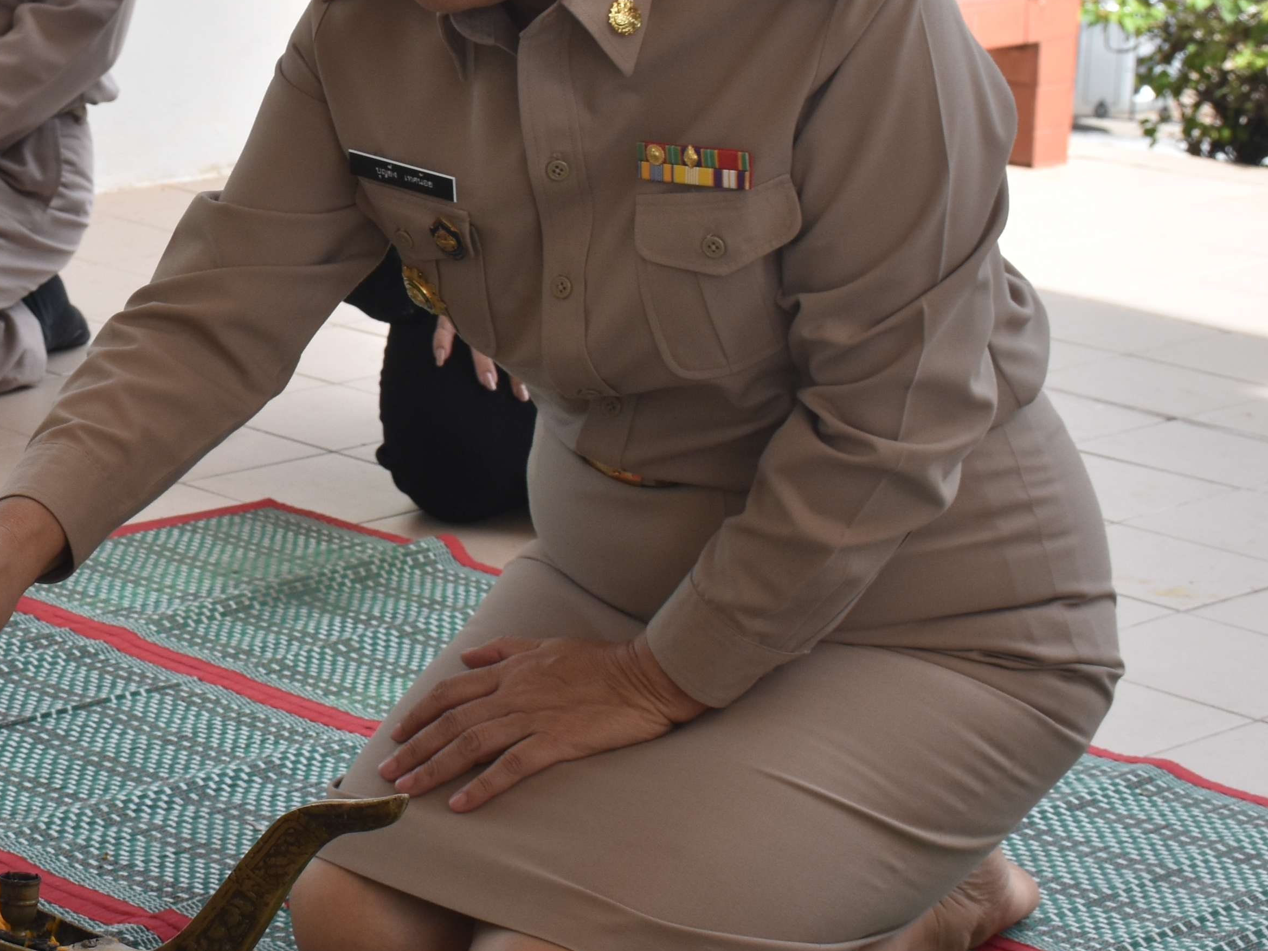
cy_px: 151
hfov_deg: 17.4
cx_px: 50
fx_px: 4066
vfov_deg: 13.3
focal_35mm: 111
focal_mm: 30
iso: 200
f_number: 8
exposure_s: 1/250
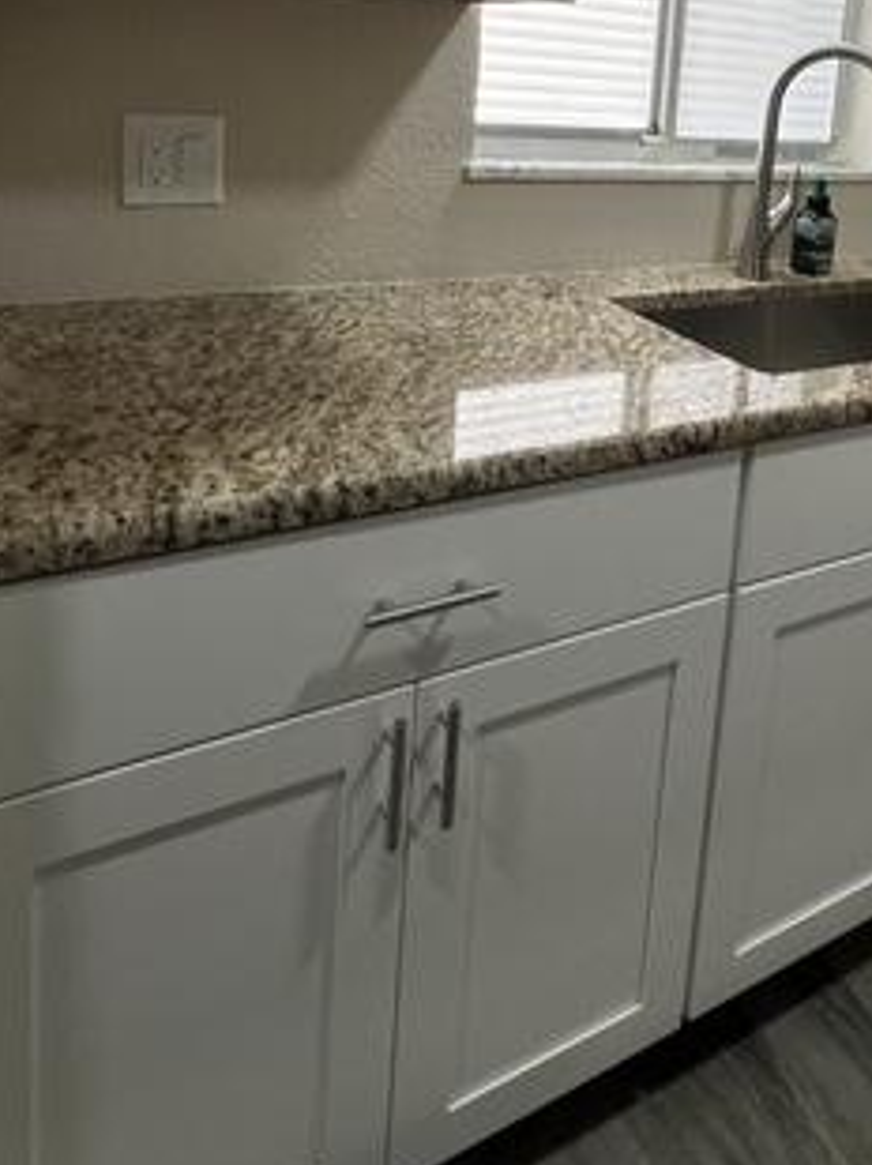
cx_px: 613
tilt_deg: -8.9
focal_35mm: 28
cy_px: 209
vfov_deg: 57.9
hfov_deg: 48.4
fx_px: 942
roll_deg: -4.9
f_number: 1.8
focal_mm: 1.57
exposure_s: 1/120
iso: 64
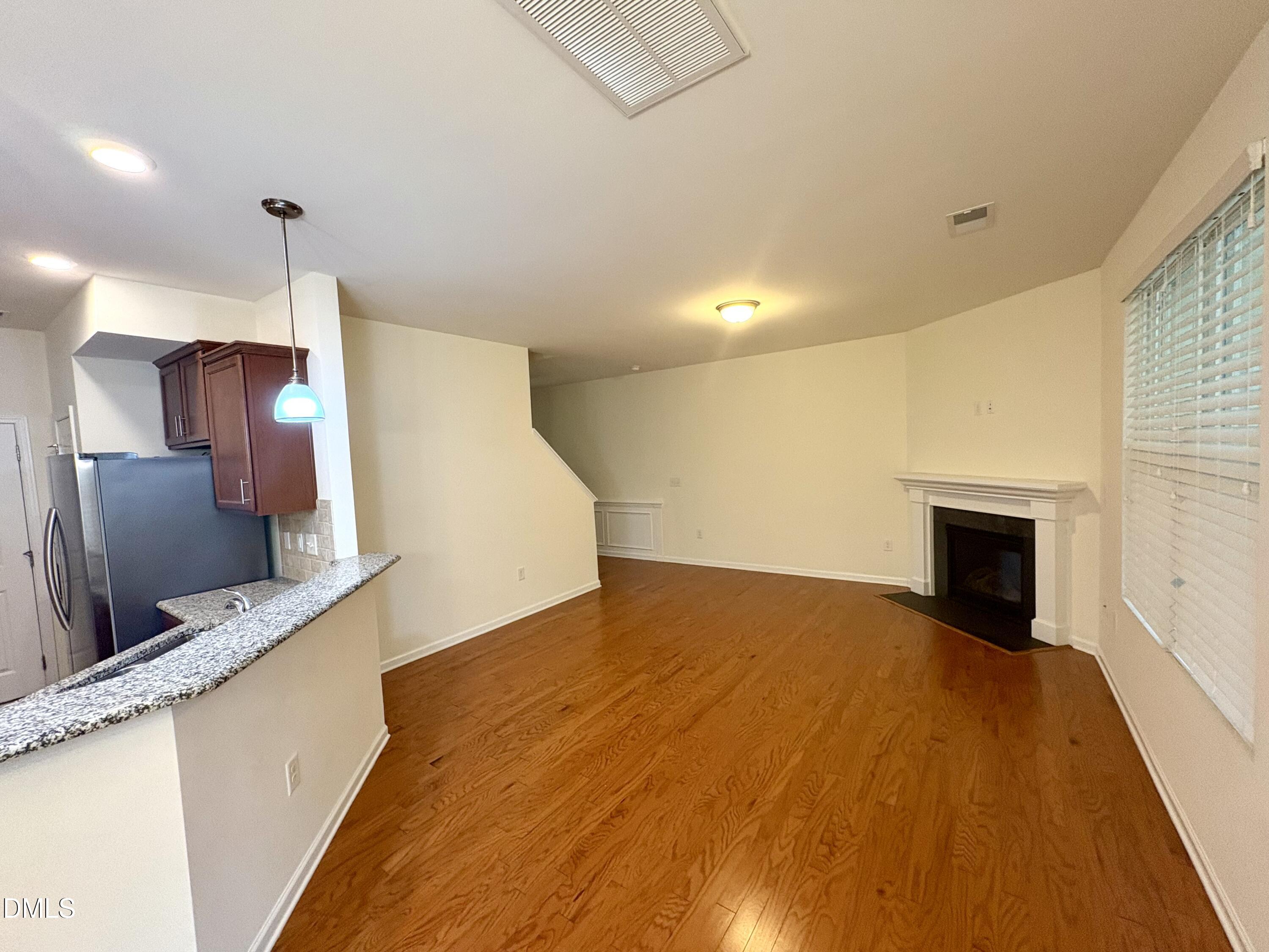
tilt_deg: -2.0
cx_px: 634
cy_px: 476
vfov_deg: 85.7
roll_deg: +2.0
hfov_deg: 102.1
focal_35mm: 14
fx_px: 513
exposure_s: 1/60
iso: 250
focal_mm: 2.22
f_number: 2.2
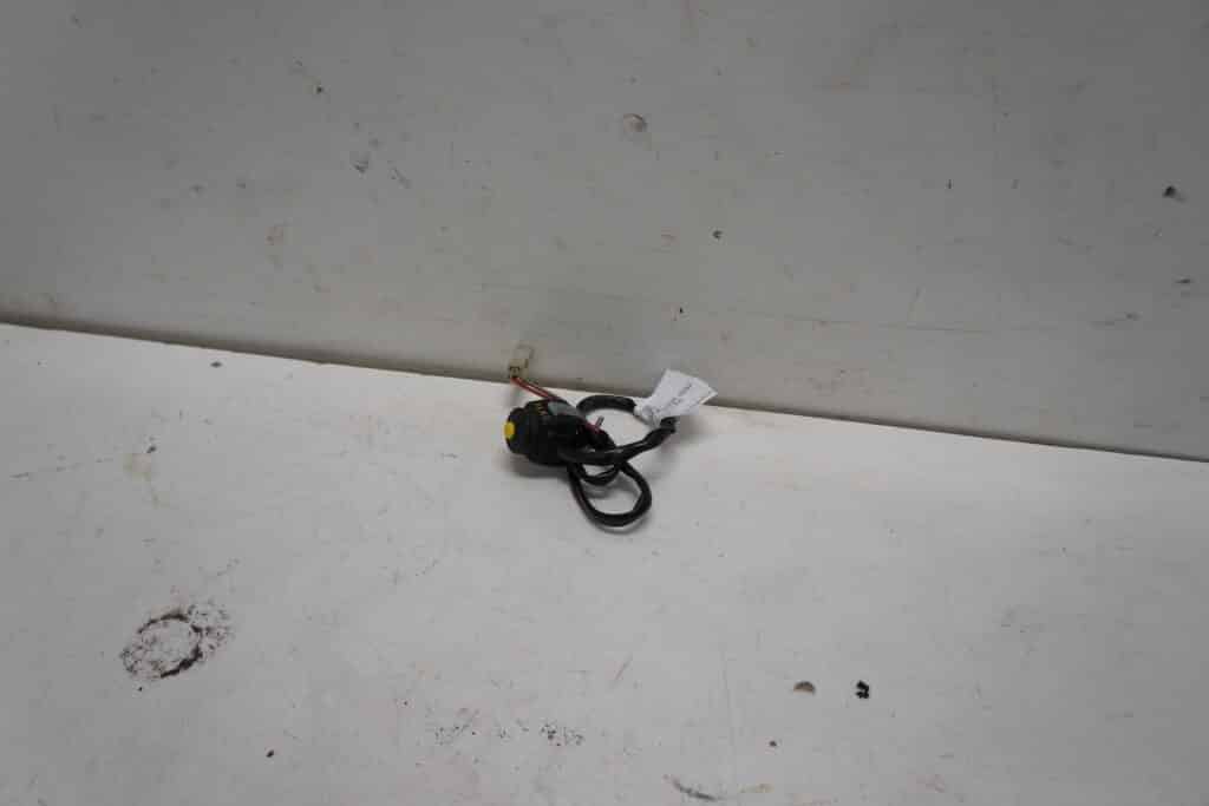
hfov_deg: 67.4
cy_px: 403
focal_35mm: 27
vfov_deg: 47.9
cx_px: 604
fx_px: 907
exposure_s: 1/60
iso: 125
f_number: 5.6
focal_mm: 18
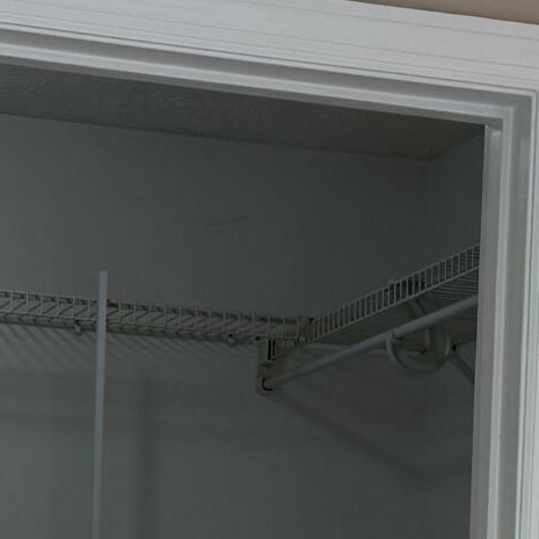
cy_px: 740
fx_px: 2413
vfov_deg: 12.3
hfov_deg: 12.7
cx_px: 253
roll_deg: -1.6
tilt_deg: -0.8
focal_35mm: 137
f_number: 1.78
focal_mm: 6.76
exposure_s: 1/120
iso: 80
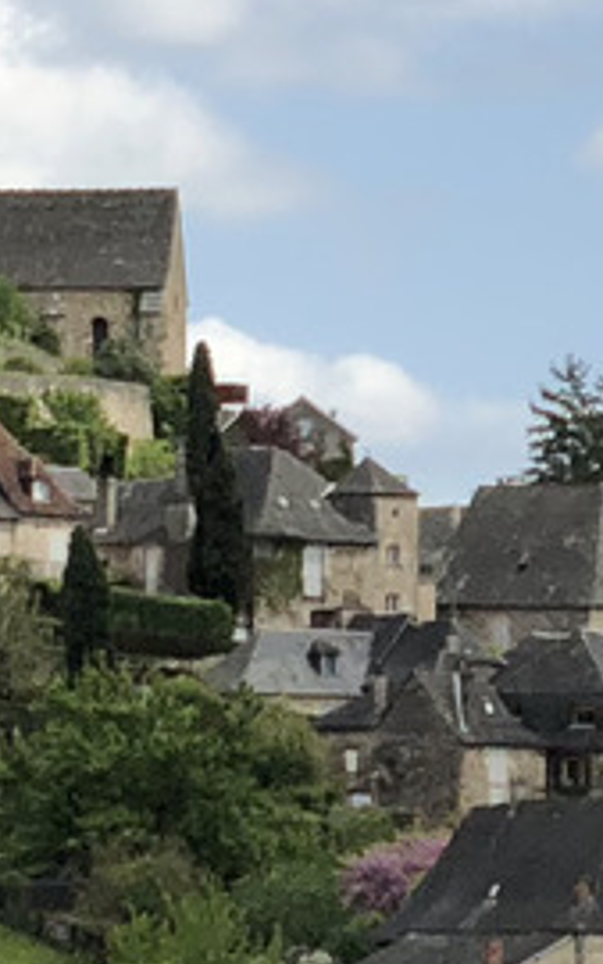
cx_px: -1338
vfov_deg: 6.4
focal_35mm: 327
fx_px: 8589
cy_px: 439
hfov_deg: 3.9
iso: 16
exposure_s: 1/1230
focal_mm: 6
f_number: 2.4
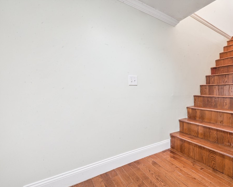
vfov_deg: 80.4
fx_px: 110
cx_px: 141
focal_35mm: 16
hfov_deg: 91.8
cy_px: 94
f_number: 18
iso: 50
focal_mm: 14
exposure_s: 2
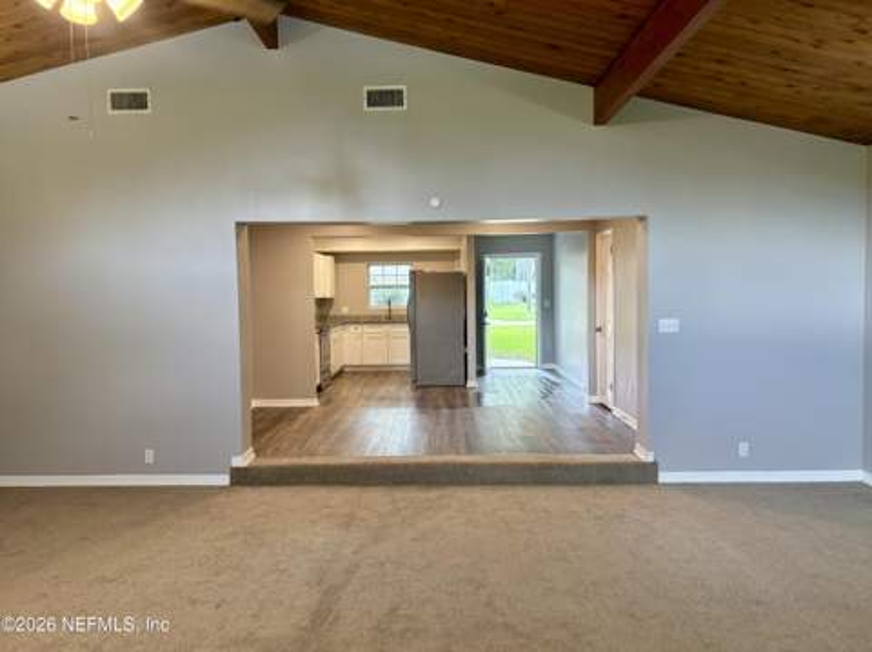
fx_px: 654
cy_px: 326
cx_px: 436
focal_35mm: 26
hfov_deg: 67.4
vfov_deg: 53.0
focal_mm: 5.96
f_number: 1.6
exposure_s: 1/60
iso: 160
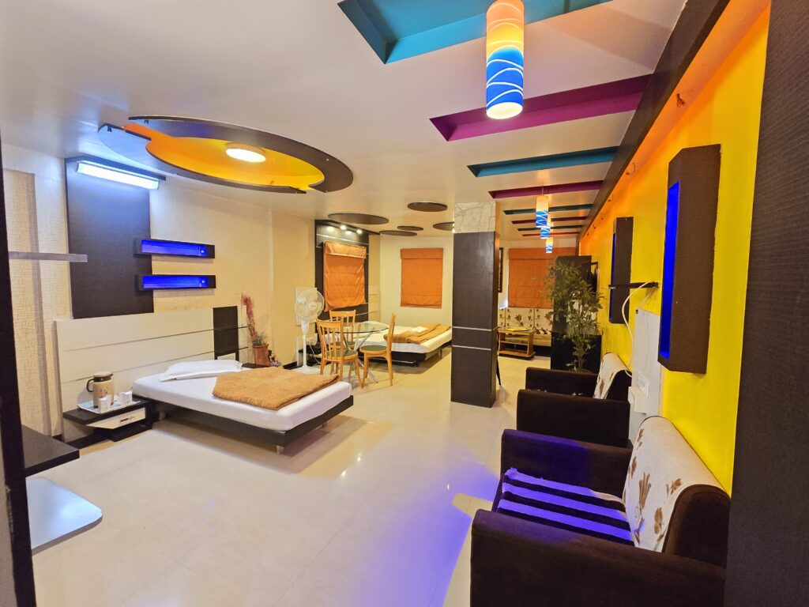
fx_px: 304
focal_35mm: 13
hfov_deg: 106.2
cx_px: 404
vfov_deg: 89.9
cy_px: 304
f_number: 2.2
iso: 1250
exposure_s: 1/25
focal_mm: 2.2
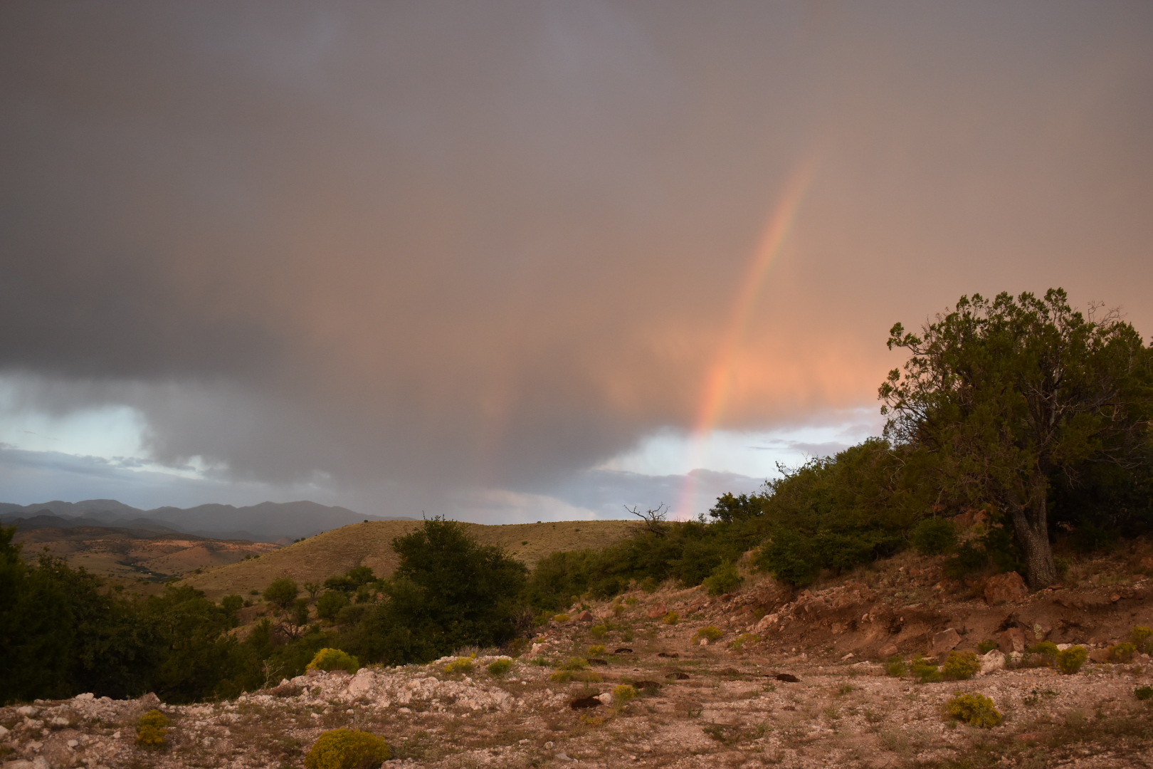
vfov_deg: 36.9
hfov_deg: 53.1
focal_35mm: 36
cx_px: 576
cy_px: 384
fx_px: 1153
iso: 400
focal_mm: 24
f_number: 5
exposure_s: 1/100
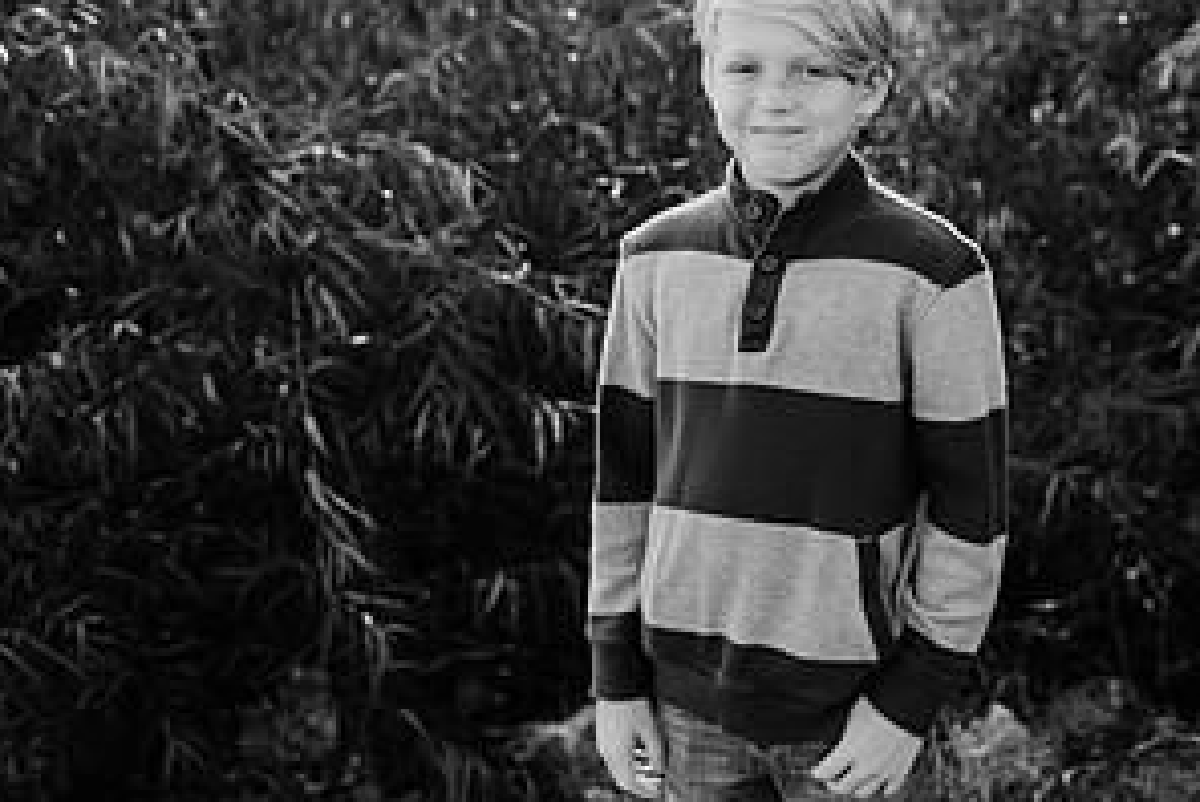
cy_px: 164
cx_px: 957
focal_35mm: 47
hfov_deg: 40.2
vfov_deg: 28.1
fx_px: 1568
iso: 200
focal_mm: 24
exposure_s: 1/1250
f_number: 2.5
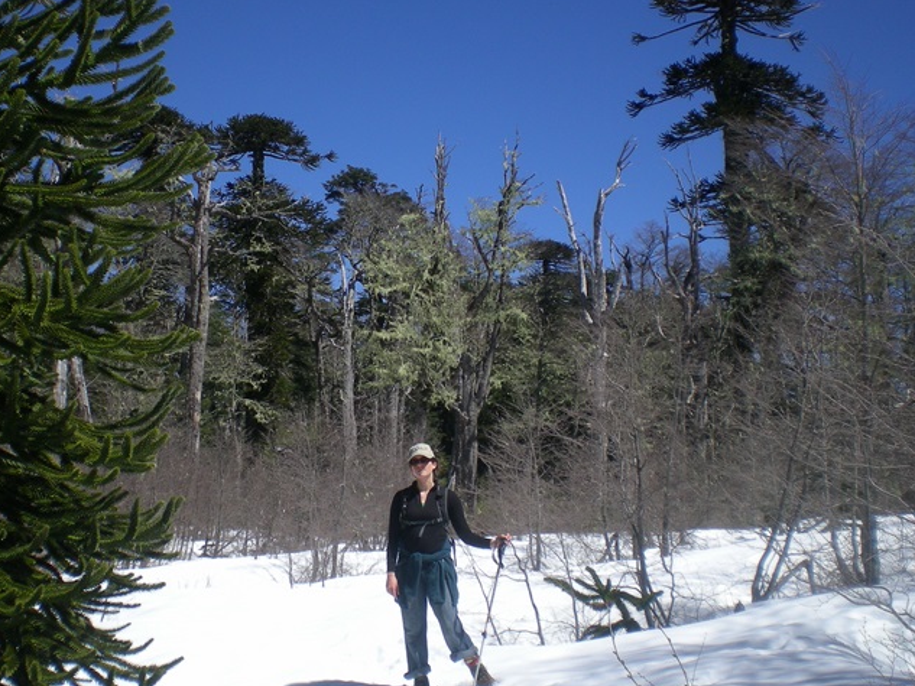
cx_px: 363
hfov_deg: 39.5
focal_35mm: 48
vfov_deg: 30.3
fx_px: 1269
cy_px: 337
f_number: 4.6
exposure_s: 1/616
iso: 50
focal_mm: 6.3
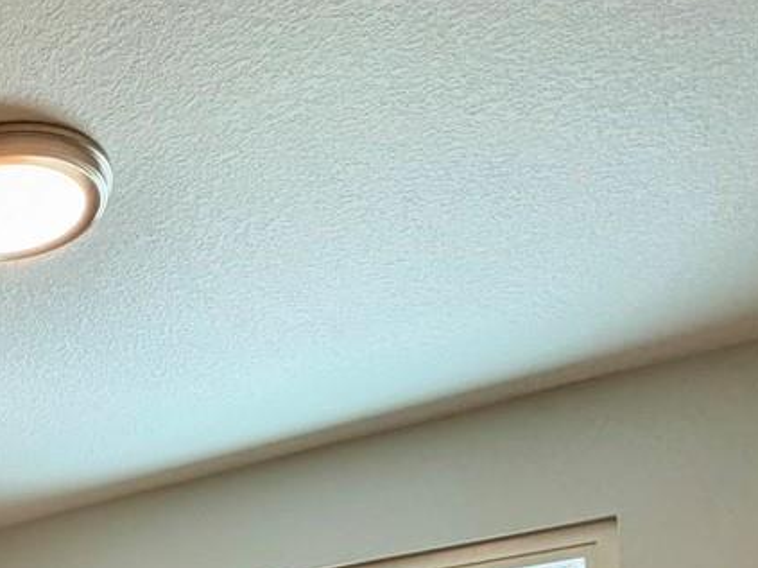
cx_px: -65
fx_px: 1160
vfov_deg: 22.3
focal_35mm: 53
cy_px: 865
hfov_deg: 32.2
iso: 250
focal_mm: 2.22
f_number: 2.2
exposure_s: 1/120
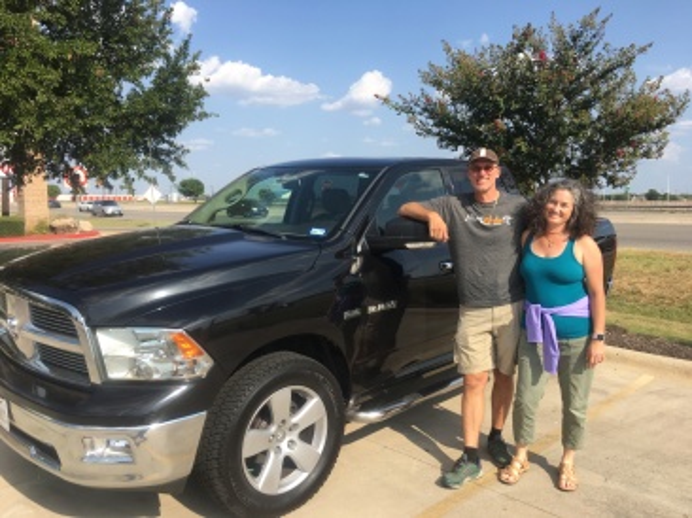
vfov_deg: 48.2
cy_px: 259
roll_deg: +0.3
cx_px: 346
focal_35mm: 29
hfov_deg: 61.7
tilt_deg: -6.3
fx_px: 579
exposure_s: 1/1099
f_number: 2.2
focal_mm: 4.15
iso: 25
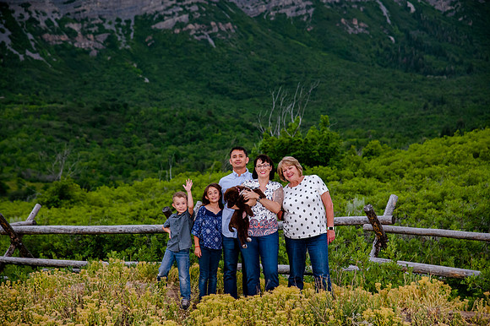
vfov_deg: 13.9
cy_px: 163
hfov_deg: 20.8
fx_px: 1333
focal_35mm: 98
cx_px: 245
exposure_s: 1/250
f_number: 5.6
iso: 1600
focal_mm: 98
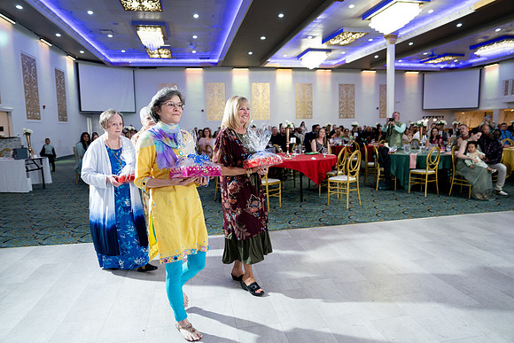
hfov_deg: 73.7
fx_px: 343
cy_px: 172
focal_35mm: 24
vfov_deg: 53.2
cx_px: 257
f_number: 3.2
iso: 1000
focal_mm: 24
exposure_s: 1/125
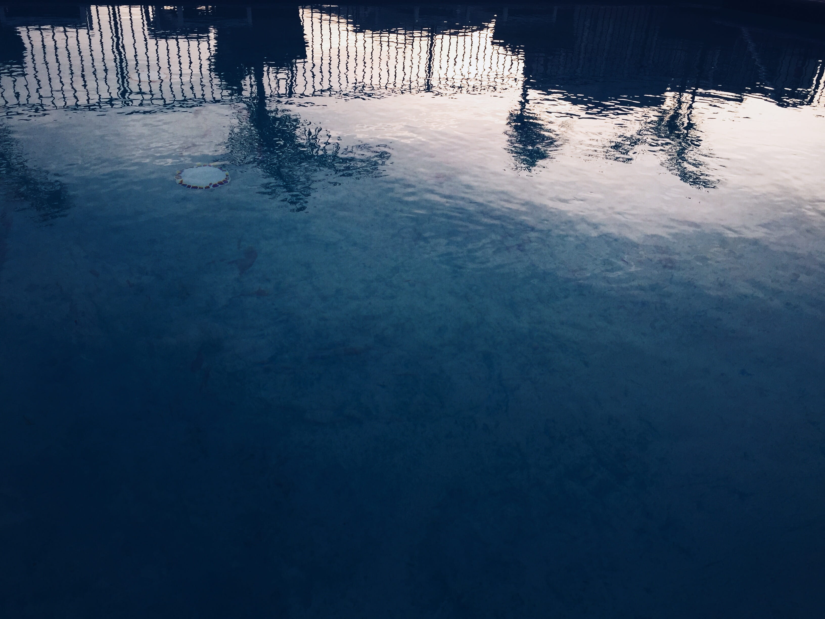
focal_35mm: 29
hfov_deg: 61.7
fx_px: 691
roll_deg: -2.1
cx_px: 412
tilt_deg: -28.5
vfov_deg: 48.2
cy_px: 310
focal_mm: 4.15
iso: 32
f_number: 2.2
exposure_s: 1/243
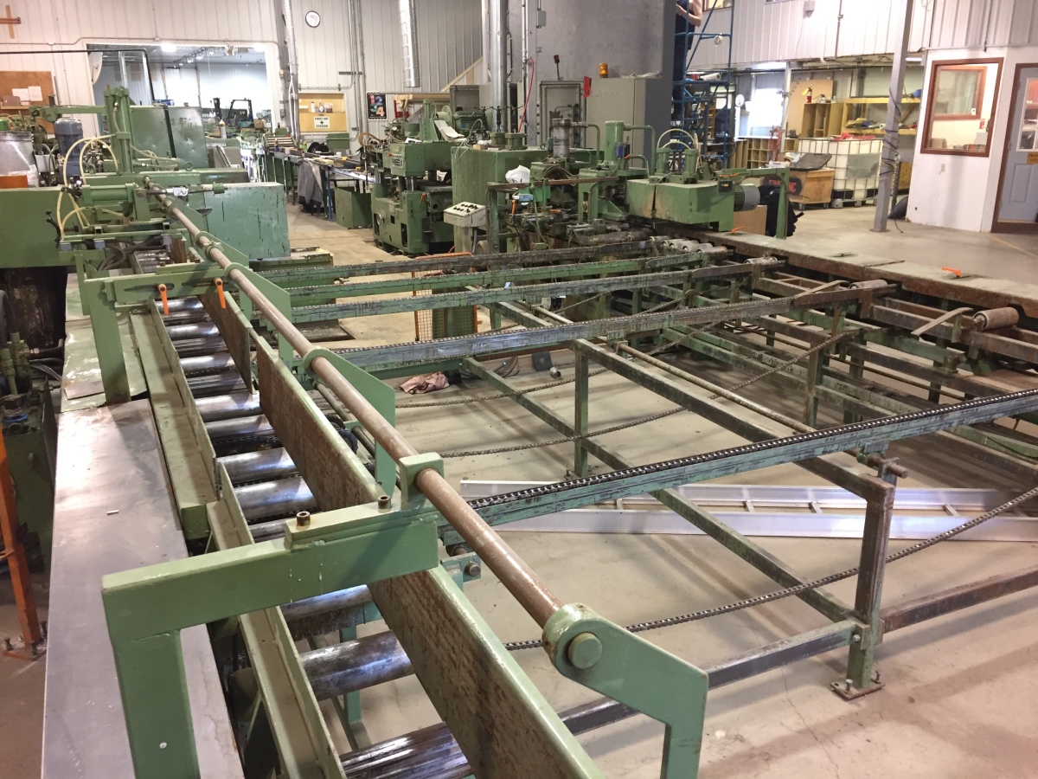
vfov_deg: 48.2
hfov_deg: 61.7
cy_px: 390
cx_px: 519
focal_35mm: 29
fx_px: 870
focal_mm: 4.15
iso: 125
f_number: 2.2
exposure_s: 1/30
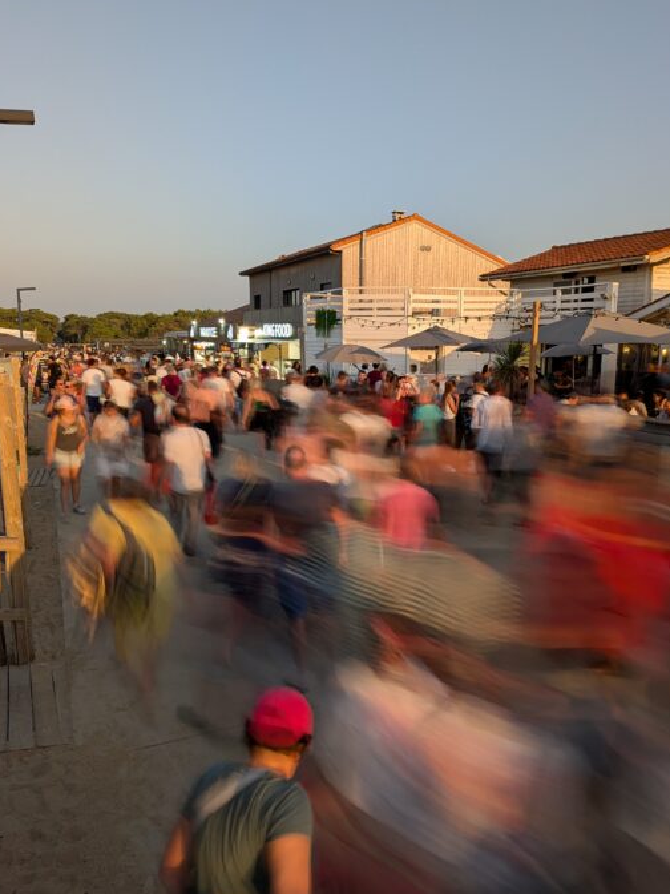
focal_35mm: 25
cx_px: 337
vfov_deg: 69.4
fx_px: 645
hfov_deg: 54.9
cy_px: 455
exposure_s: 1/100
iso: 76
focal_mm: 4.53
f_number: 1.7
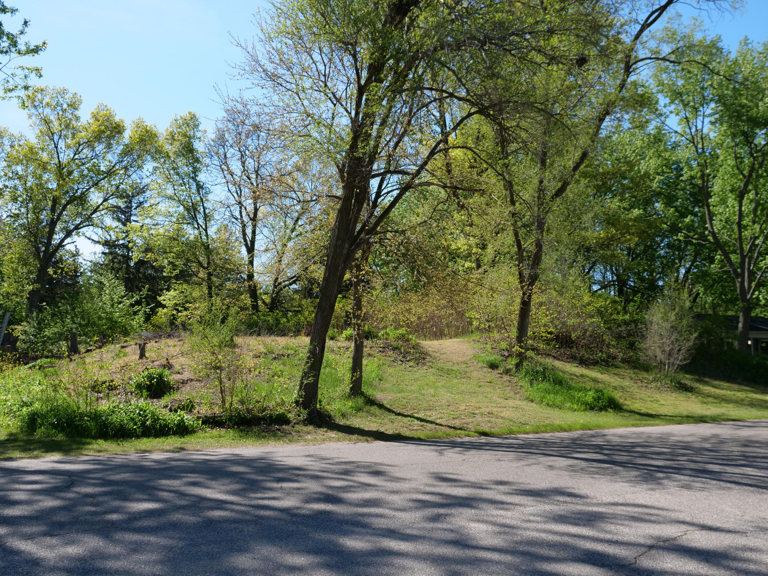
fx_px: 754
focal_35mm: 34
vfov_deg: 41.8
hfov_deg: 54.0
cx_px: 384
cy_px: 288
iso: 200
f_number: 6.3
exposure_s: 1/500
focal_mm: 17
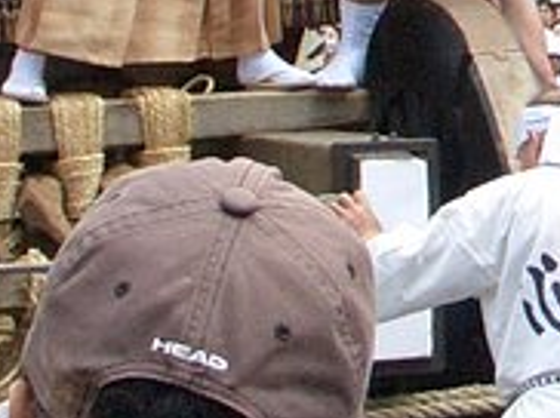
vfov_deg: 7.6
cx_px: 797
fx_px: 3005
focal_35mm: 186
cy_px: -449
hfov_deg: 10.3
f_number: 4.5
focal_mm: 7.1
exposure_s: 1/640
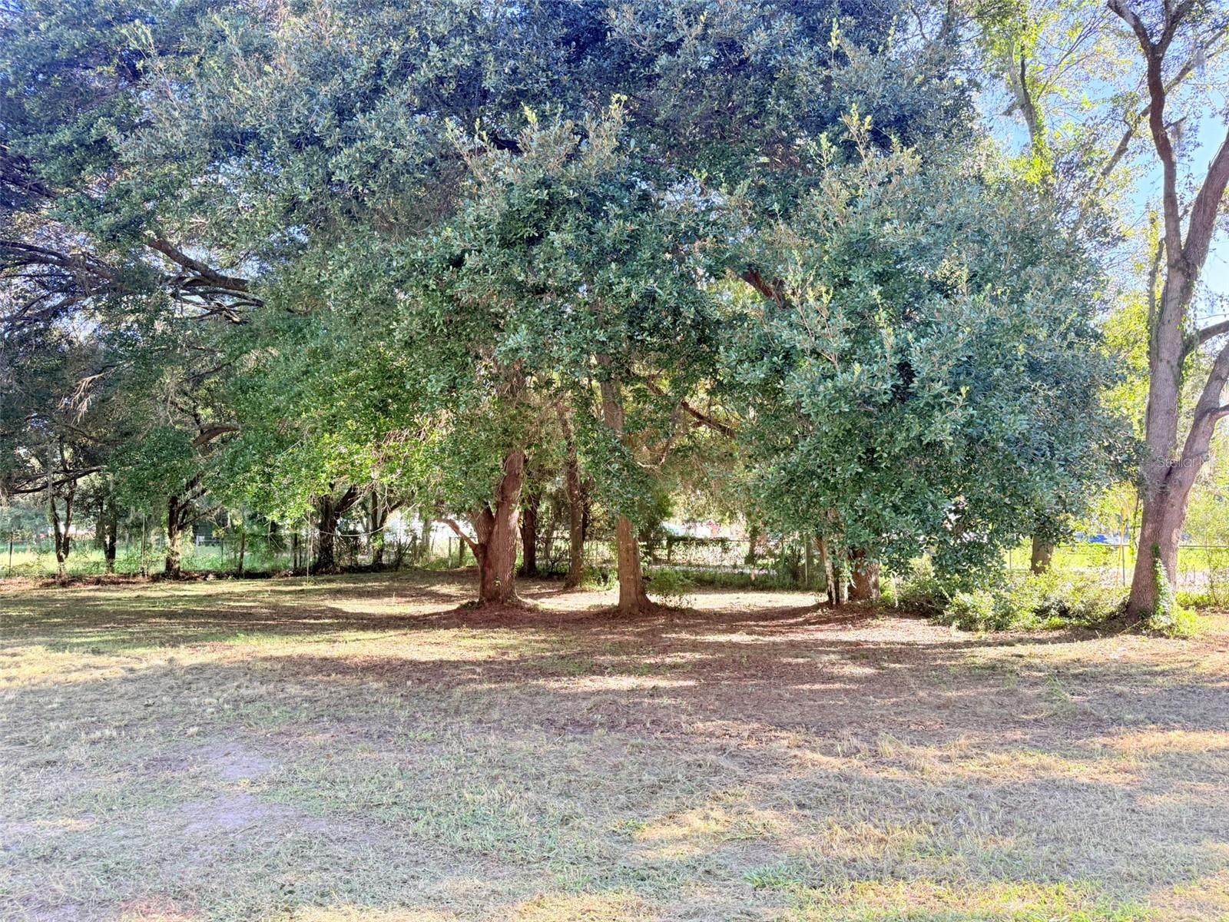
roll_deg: -0.5
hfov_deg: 71.6
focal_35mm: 24
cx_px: 614
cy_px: 461
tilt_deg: +4.0
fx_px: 852
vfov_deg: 56.8
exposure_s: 1/301
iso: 100
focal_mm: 6.76
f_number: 1.78
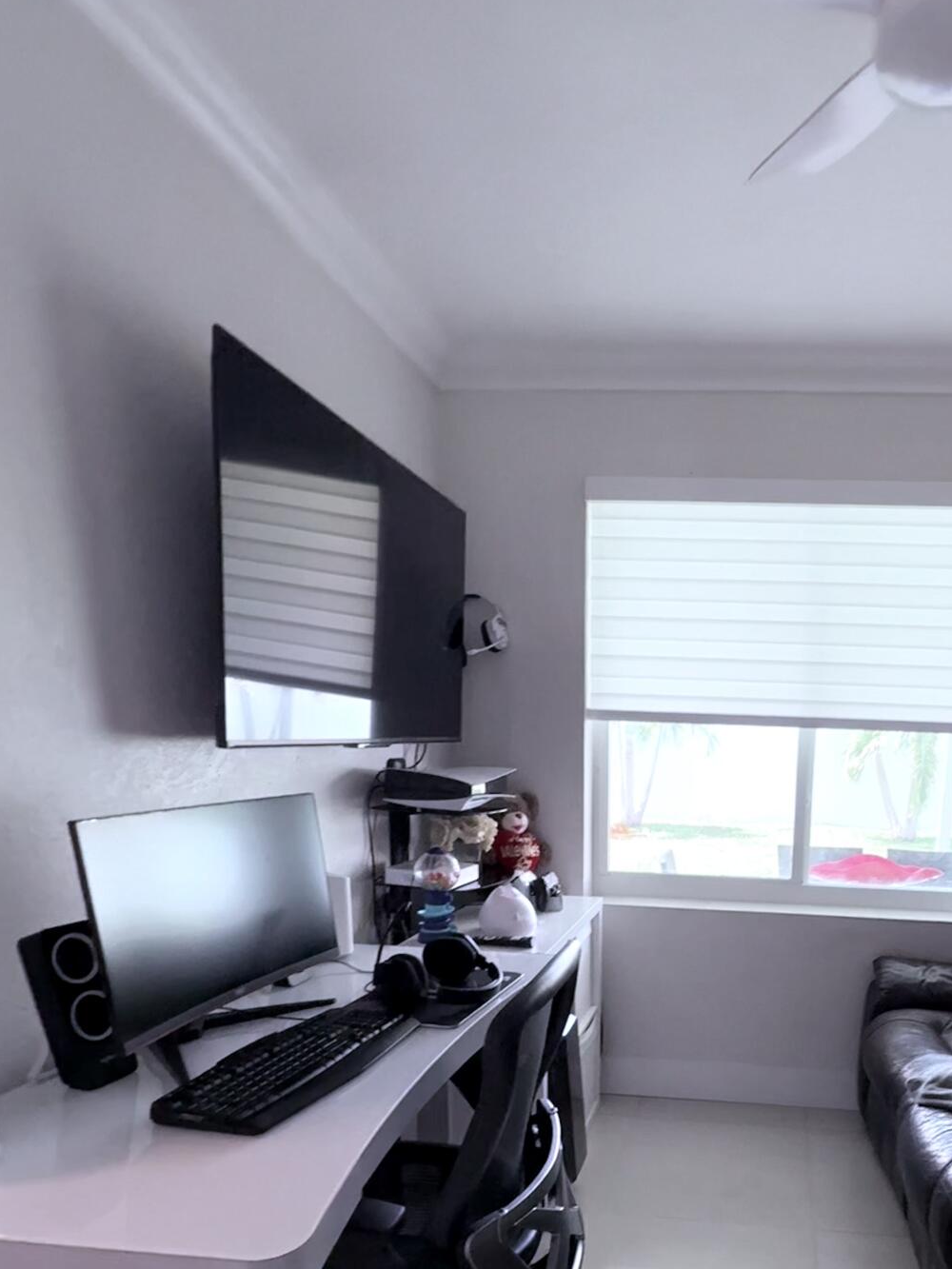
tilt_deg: -9.5
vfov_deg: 75.2
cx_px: 710
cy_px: 896
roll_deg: -1.4
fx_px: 770
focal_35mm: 21
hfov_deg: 60.1
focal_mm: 2.22
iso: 16
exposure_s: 1/150
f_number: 2.2
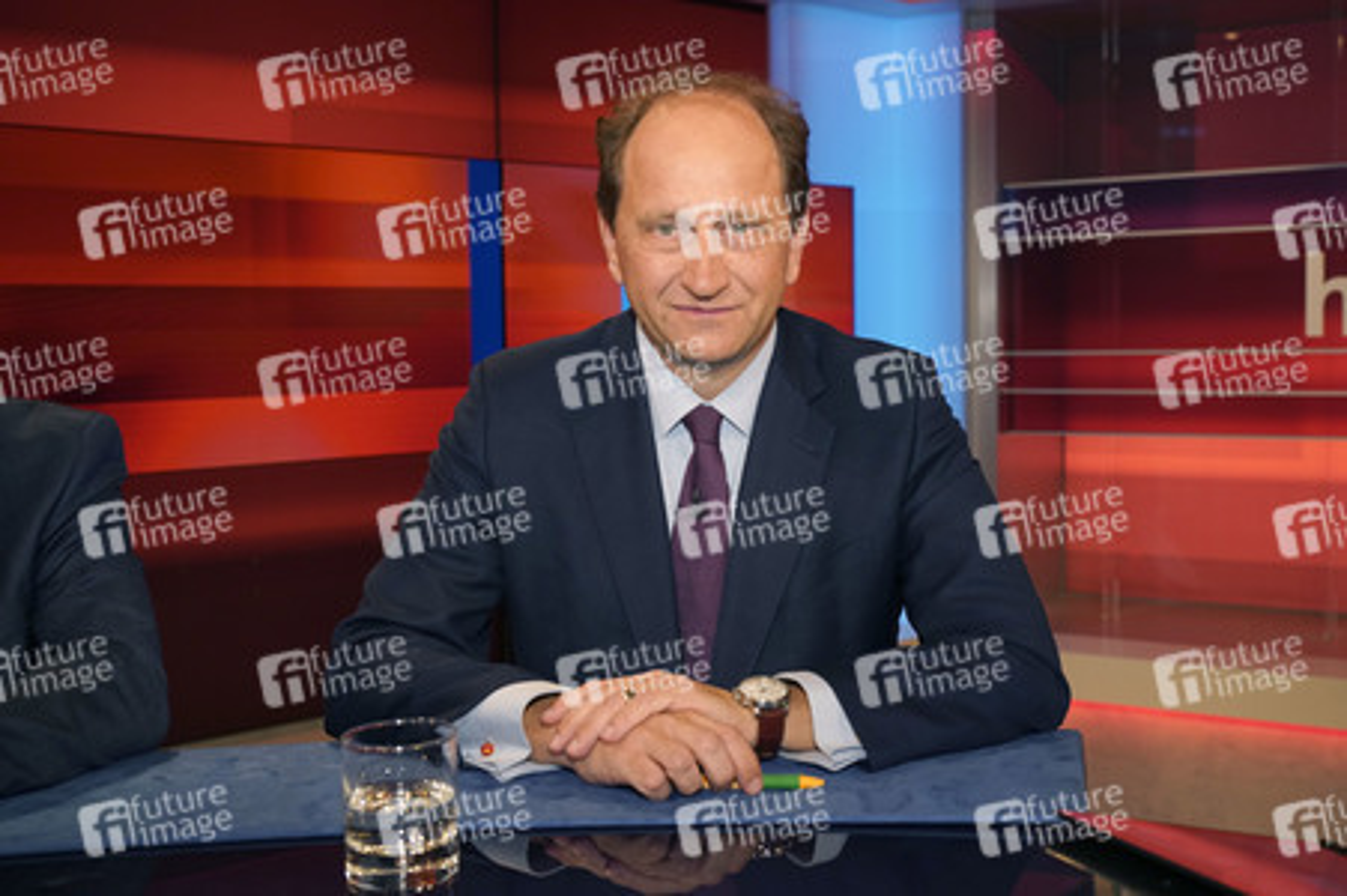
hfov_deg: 54.5
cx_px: 674
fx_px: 1309
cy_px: 448
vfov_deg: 37.8
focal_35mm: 35
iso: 1600
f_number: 4.5
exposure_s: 1/160
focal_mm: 35
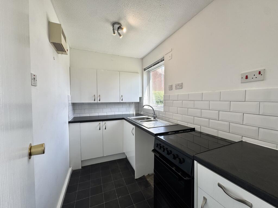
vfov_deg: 85.7
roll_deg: +0.1
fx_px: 112
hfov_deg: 102.1
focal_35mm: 14
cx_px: 139
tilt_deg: -2.7
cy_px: 104
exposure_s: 1/166
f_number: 2.2
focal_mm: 2.22
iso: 40
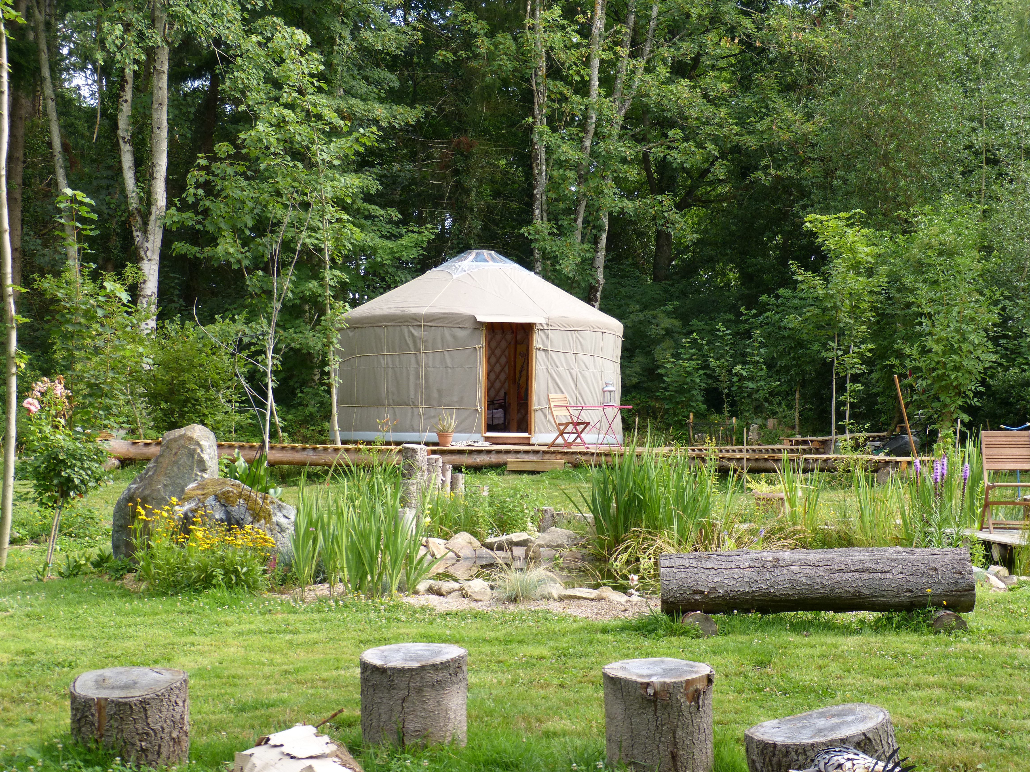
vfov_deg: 23.3
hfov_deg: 30.7
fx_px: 1875
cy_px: 386
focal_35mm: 63
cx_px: 515
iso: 100
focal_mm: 11.3
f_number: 3.5
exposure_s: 1/125
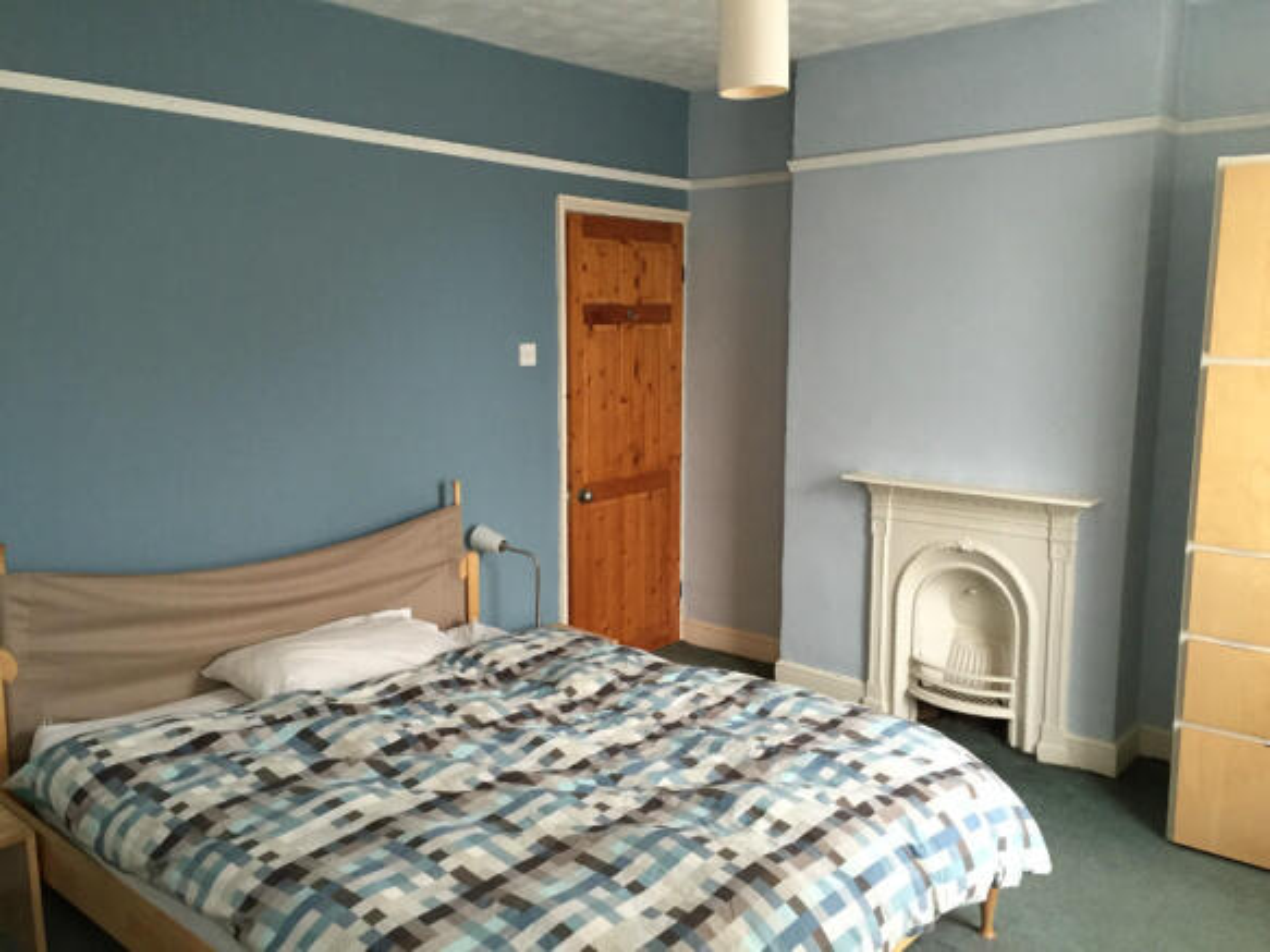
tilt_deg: -7.7
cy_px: 476
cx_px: 635
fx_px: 1064
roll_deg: -0.6
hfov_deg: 61.7
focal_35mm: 29
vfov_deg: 48.2
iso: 125
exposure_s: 1/30
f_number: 2.2
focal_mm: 4.15
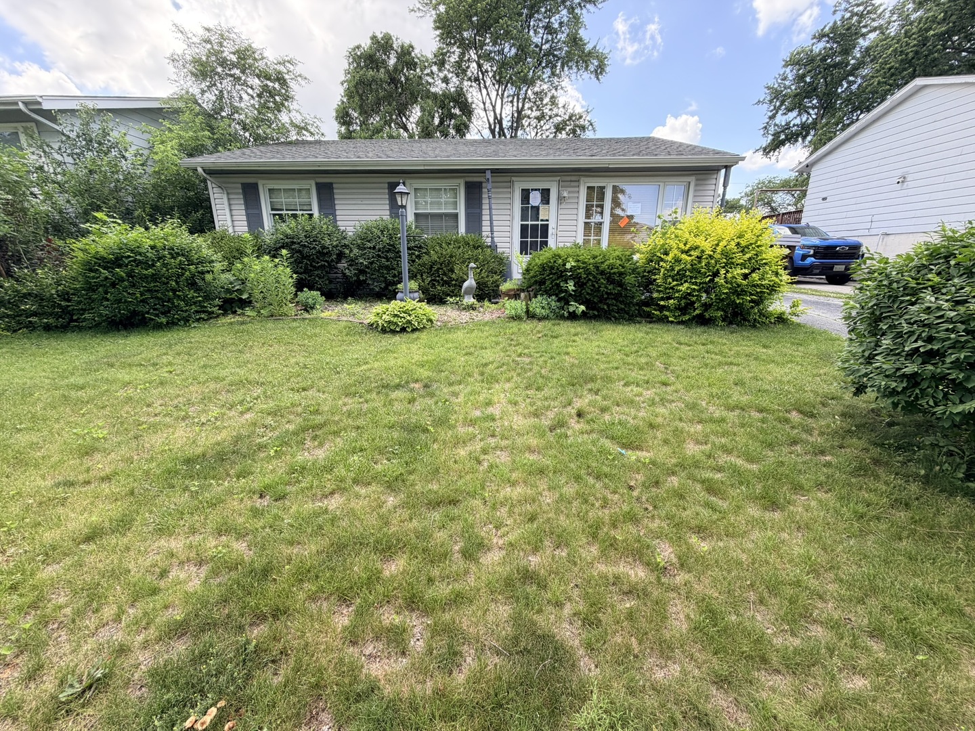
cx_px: 488
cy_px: 366
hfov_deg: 102.1
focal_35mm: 14
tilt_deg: -15.9
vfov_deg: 85.7
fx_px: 394
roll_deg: +0.6
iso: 40
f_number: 2.2
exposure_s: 1/233
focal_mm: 2.22
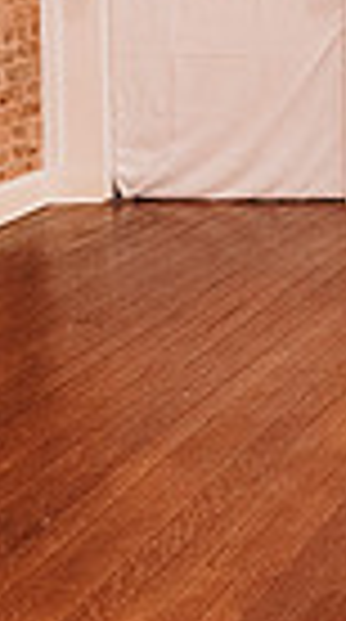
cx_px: 975
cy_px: -97
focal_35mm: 106
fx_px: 1740
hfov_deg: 9.4
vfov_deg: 19.2
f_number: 2.8
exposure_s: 1/160
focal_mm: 24
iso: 5000
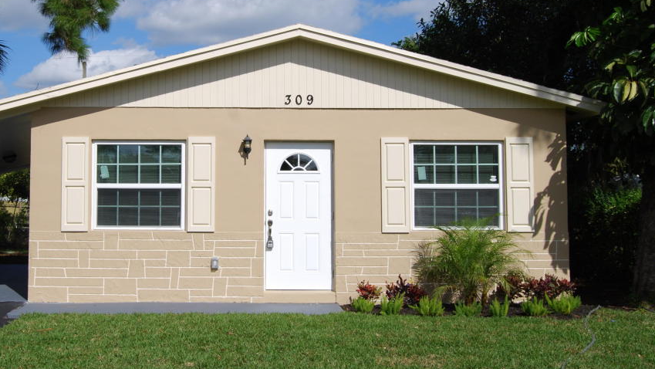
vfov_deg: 23.4
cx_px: 244
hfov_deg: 40.3
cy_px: 124
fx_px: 886
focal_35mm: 51
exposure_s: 1/400
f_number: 10
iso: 100
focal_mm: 24
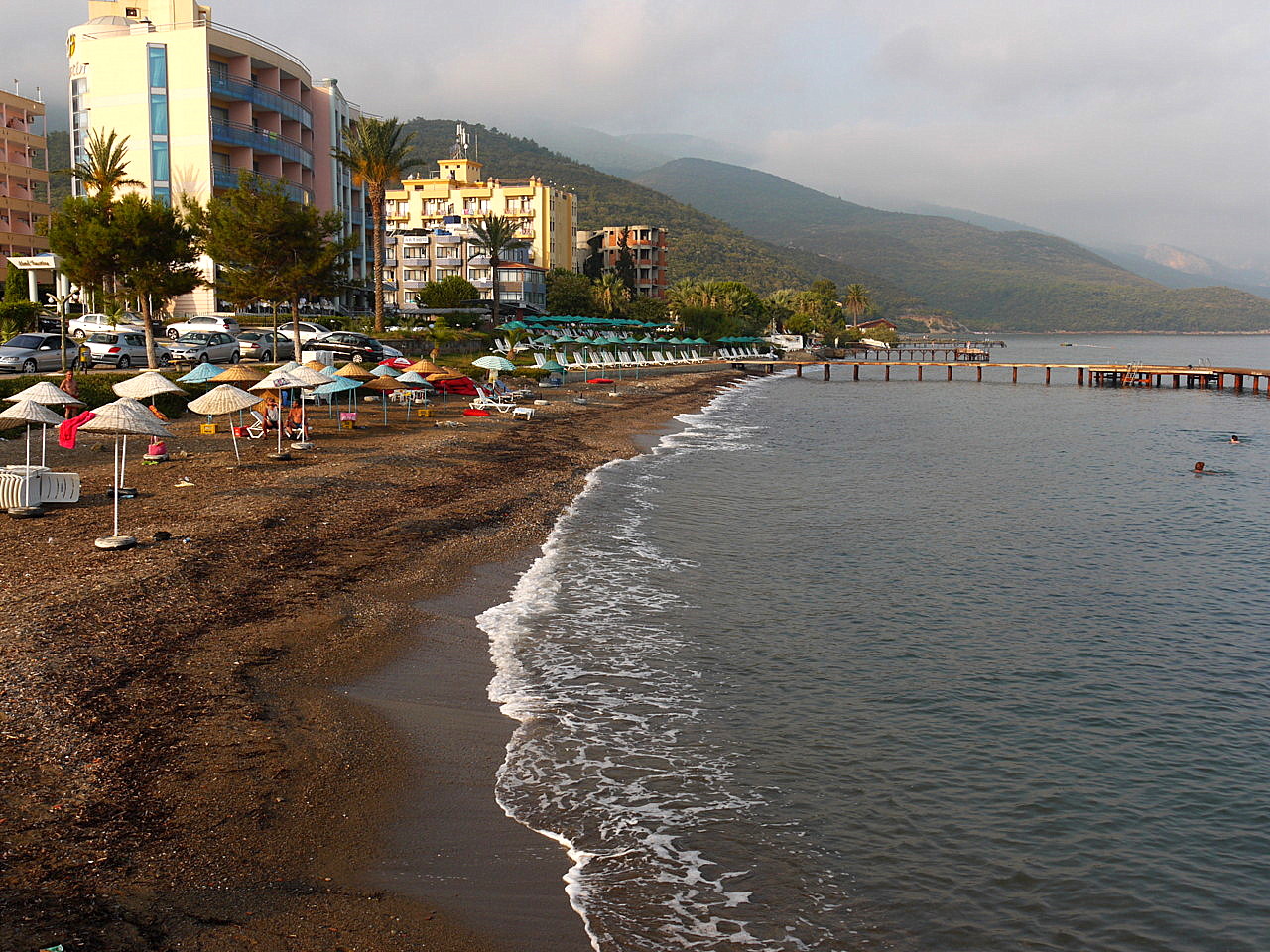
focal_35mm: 36
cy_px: 476
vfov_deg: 39.7
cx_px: 635
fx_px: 1321
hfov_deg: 51.4
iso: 100
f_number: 8
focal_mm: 18
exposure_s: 1/200
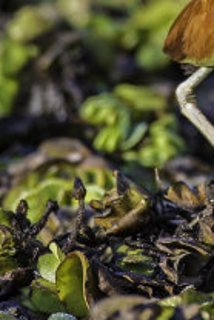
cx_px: 290
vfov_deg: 1.4
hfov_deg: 0.9
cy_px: 3
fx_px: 13067
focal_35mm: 1468
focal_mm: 500
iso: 400
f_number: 5.6
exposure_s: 1/400
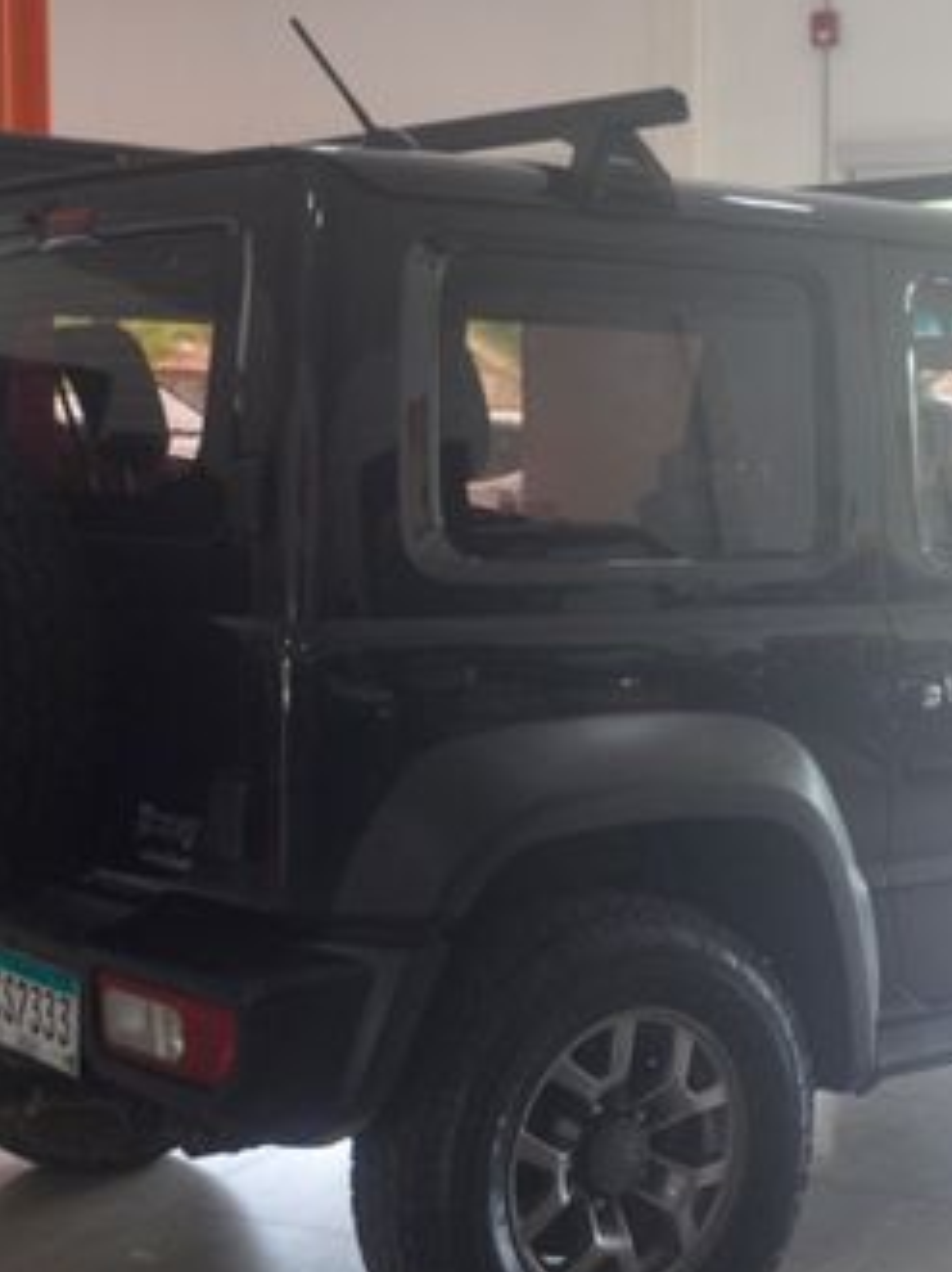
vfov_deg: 29.0
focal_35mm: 67
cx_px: 671
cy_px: 655
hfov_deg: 21.8
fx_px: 2460
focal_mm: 24
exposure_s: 1/80
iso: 400
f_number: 4.5
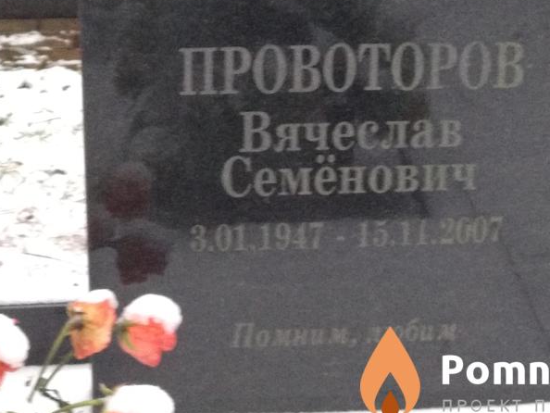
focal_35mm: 70
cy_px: 145
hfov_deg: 27.6
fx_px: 1113
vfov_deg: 21.0
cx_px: 365
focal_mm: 5.99
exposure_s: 1/30
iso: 800
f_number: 2.6
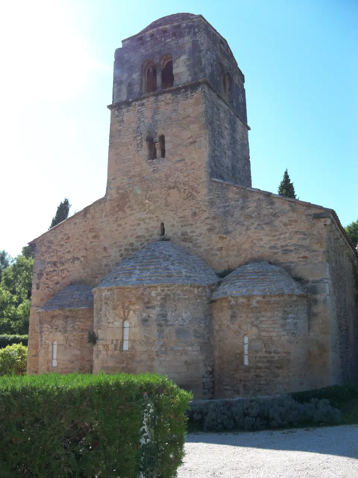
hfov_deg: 40.7
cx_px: 179
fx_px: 483
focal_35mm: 35
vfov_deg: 52.6
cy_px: 239
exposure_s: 1/320
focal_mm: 6.2
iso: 64
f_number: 3.5
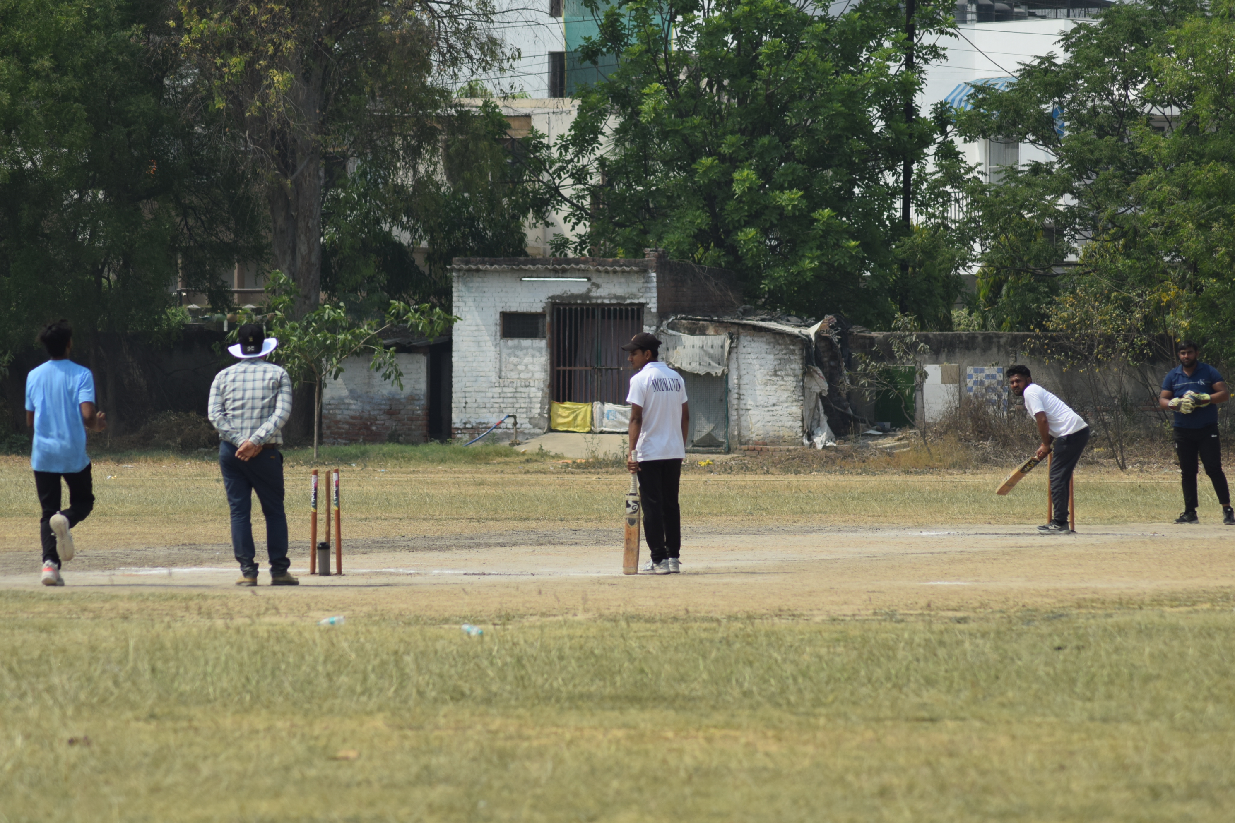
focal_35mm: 271
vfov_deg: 5.1
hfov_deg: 7.6
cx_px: 619
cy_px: 413
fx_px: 9297
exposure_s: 1/2000
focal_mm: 180
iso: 360
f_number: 5.6
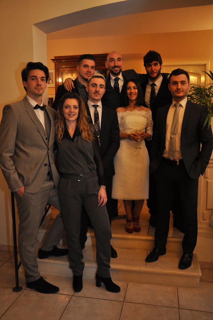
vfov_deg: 57.3
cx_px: 106
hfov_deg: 39.9
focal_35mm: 33
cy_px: 160
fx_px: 294
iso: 800
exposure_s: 1/60
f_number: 4
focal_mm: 22
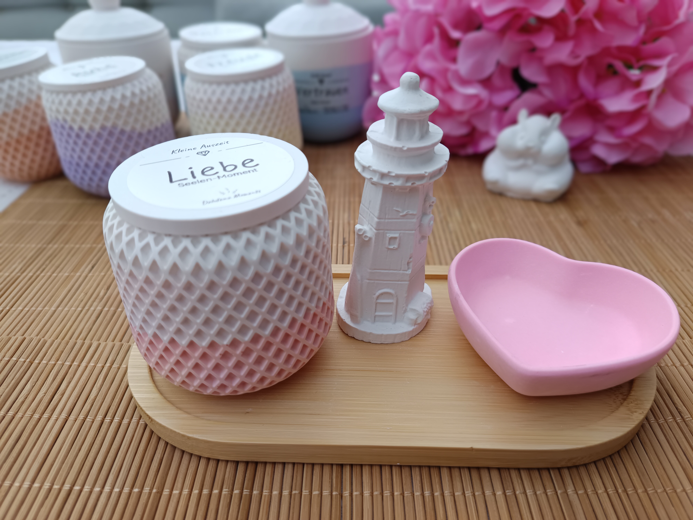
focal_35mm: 24
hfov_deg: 71.6
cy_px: 260
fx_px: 480
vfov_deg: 56.8
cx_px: 346
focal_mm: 5.31
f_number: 1.7
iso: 51
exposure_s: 1/519
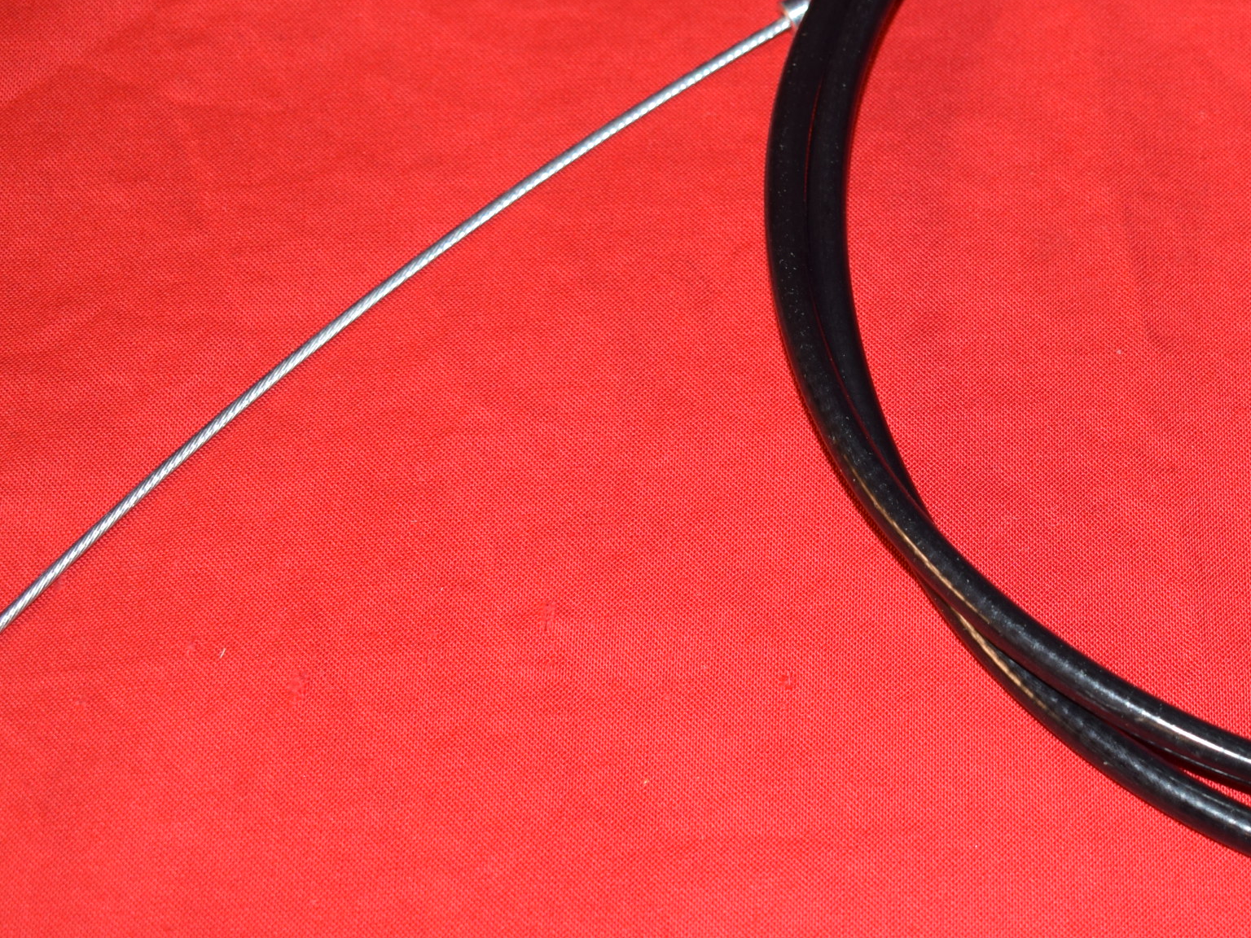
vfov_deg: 19.4
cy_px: 493
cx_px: 1049
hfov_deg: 25.1
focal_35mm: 76
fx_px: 2744
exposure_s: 1/40
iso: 400
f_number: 5.6
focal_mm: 27
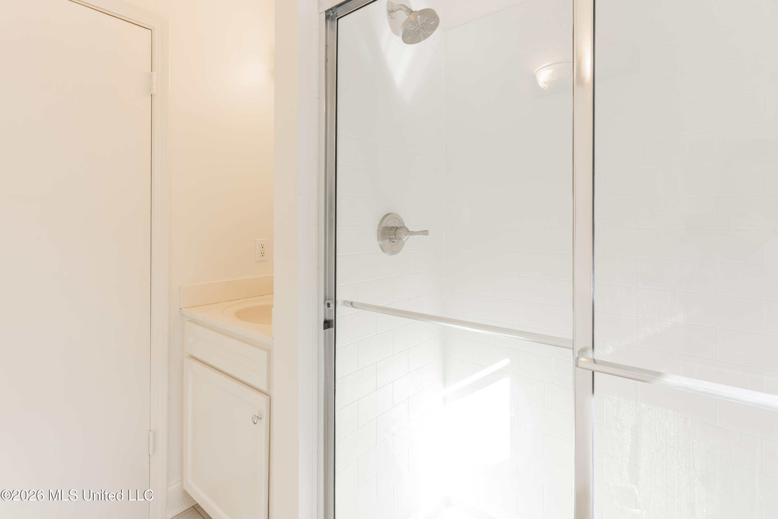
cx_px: 389
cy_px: 260
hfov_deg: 93.3
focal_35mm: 17
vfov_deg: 70.4
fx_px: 367
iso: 800
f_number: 5
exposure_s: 1/100
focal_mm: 17
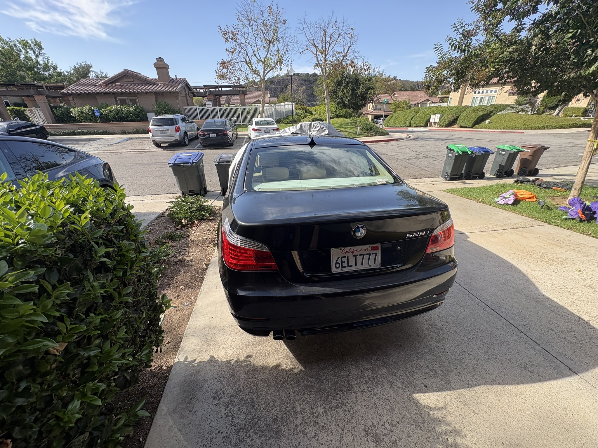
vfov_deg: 85.7
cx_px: 299
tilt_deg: -26.7
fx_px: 242
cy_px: 224
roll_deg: +2.1
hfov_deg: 102.1
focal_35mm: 14
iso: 40
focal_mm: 2.22
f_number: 2.2
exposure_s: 1/392
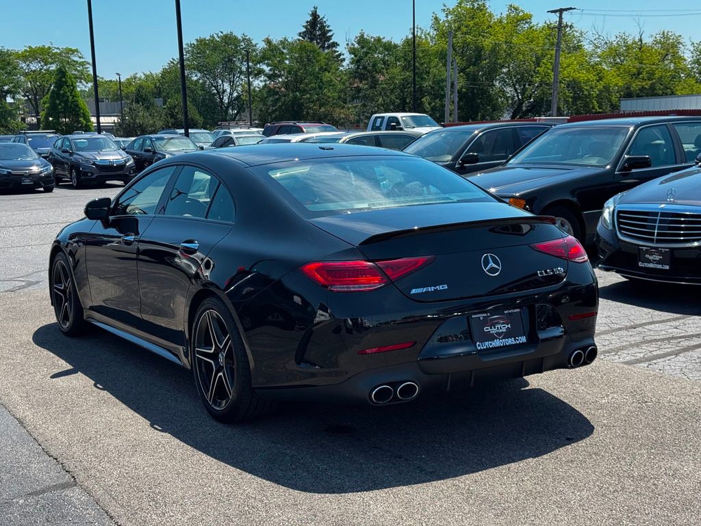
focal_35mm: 48
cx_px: 350
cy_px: 263
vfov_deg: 30.3
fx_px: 972
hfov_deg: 39.7
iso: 64
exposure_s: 1/1984
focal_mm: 6.76
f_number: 1.78
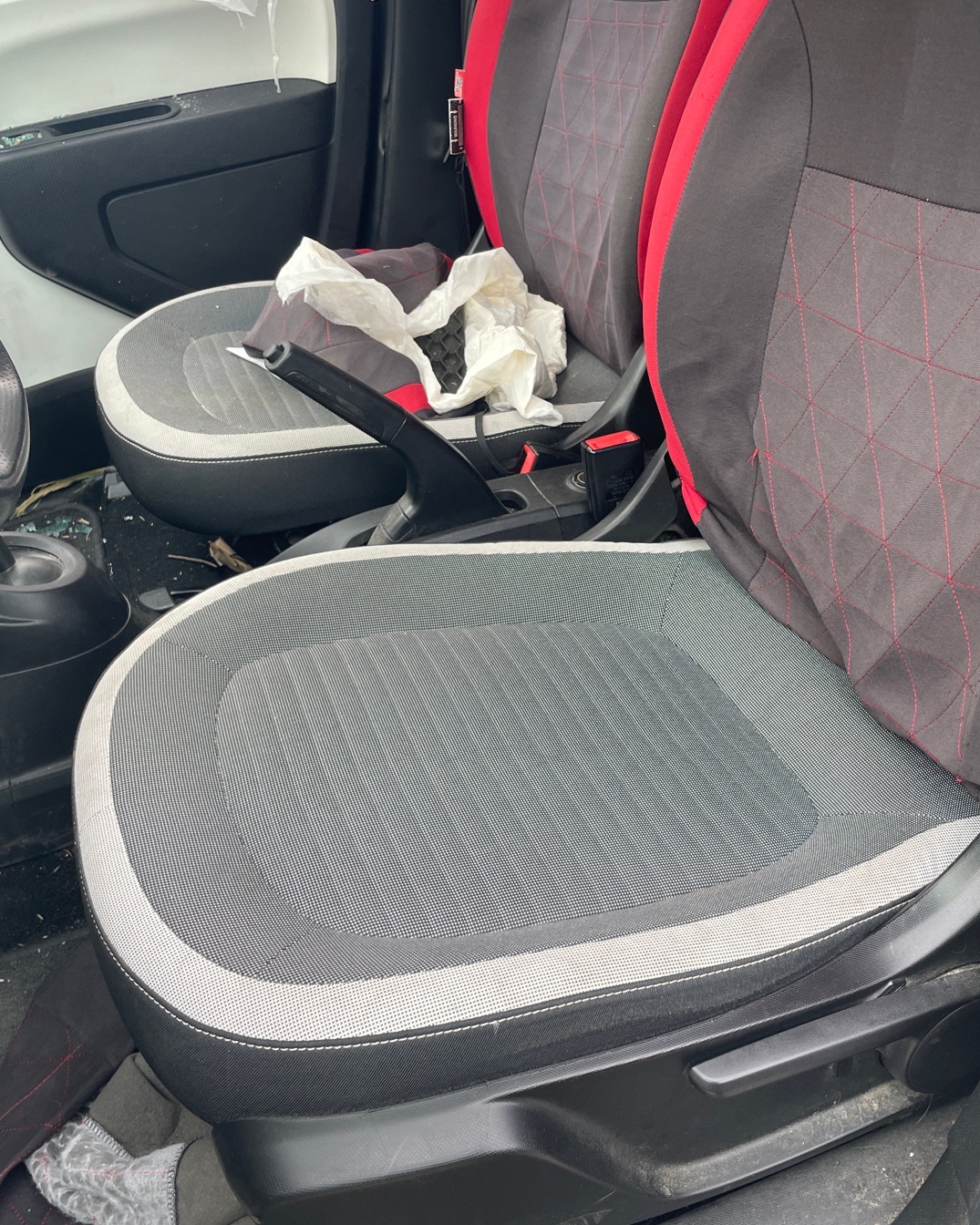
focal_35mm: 34
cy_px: 612
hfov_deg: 43.2
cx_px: 578
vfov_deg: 52.8
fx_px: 1233
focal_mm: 4.2
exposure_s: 1/121
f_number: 1.6
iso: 50
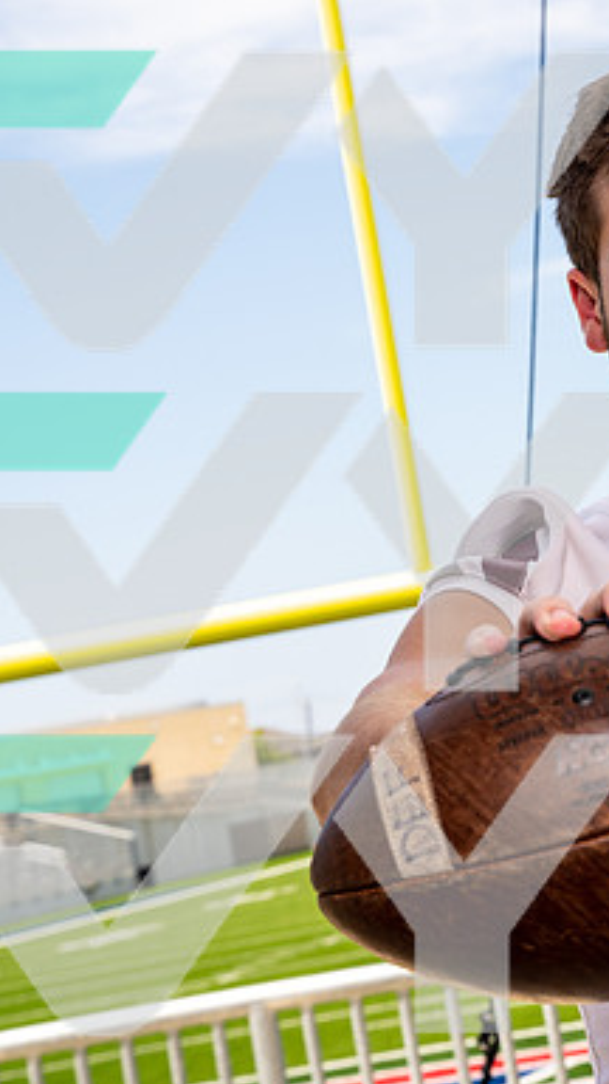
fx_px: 2727
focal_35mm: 95
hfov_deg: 12.6
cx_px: 589
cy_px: 543
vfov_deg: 22.5
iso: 100
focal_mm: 60
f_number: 9
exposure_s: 1/125
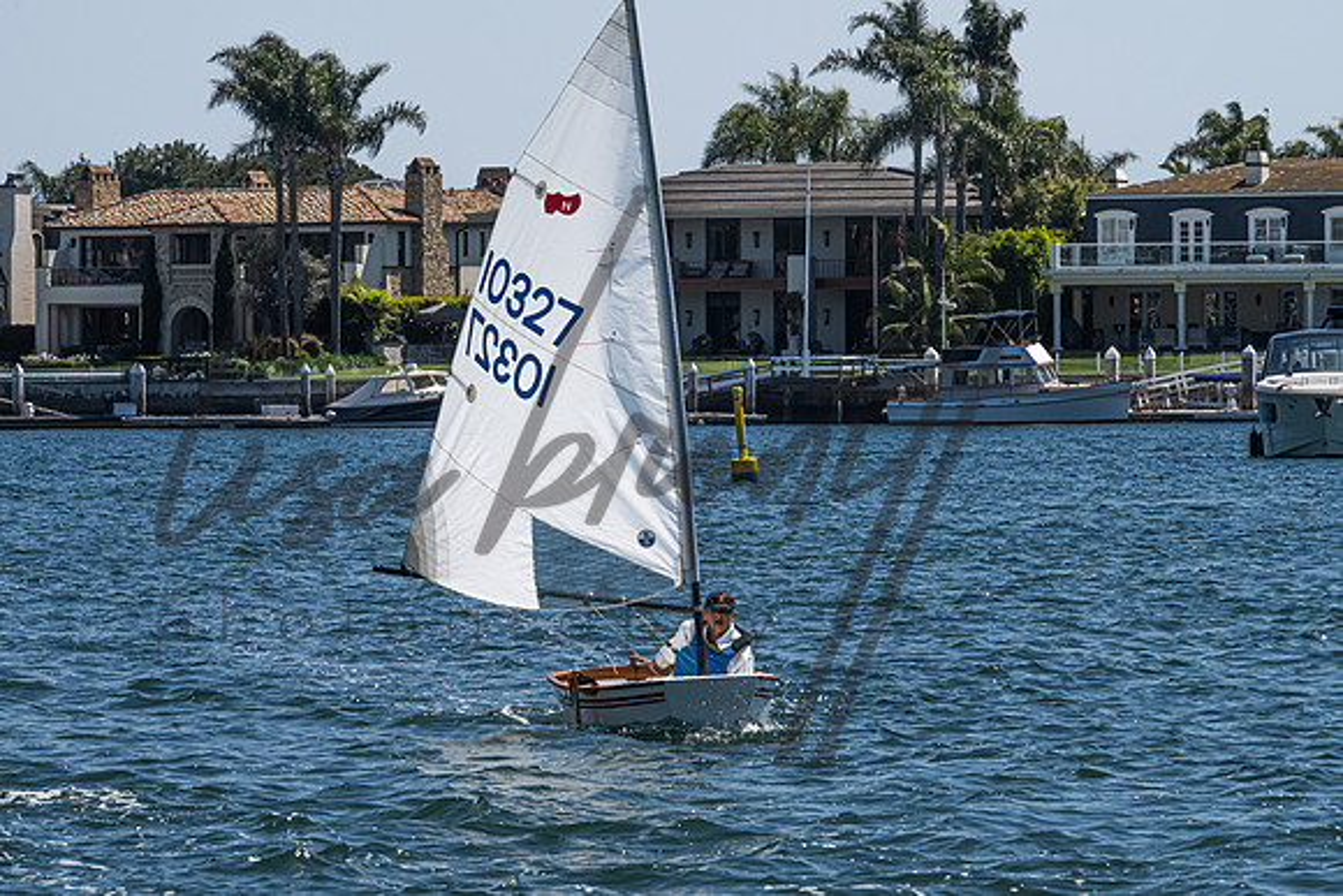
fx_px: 9942
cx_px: 687
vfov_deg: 5.2
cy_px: 450
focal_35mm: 266
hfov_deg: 7.7
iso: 250
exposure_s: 1/500
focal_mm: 200
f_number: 16
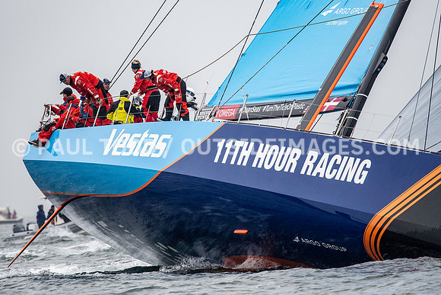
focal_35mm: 506
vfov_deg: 2.7
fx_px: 6203
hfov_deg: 4.1
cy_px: 129
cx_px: 193
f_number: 4
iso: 1000
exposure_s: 1/5000
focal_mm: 300
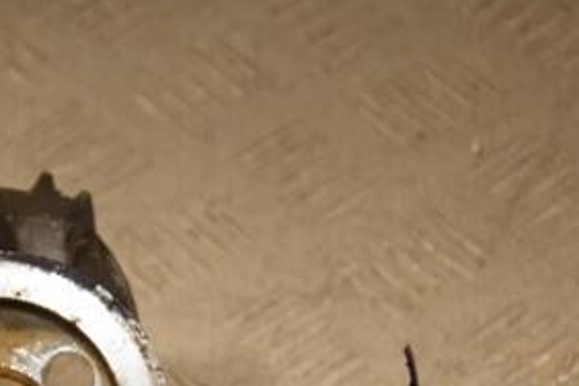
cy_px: 390
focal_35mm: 166
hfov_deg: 12.3
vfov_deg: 8.2
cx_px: 35
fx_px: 2670
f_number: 5
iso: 800
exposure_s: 1/200
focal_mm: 52
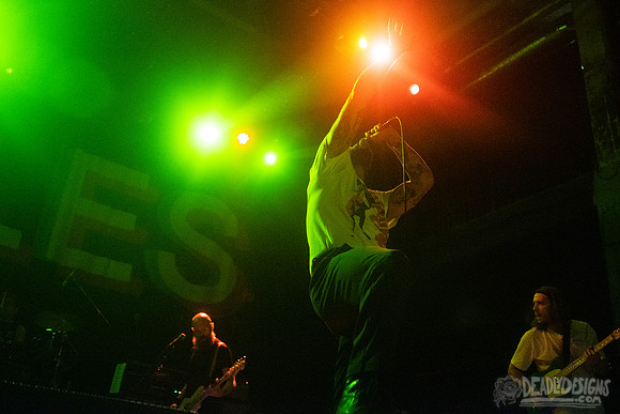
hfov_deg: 52.3
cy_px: 197
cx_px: 295
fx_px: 632
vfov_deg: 36.3
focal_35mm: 37
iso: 1600
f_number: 3.2
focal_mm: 35
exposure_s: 1/160
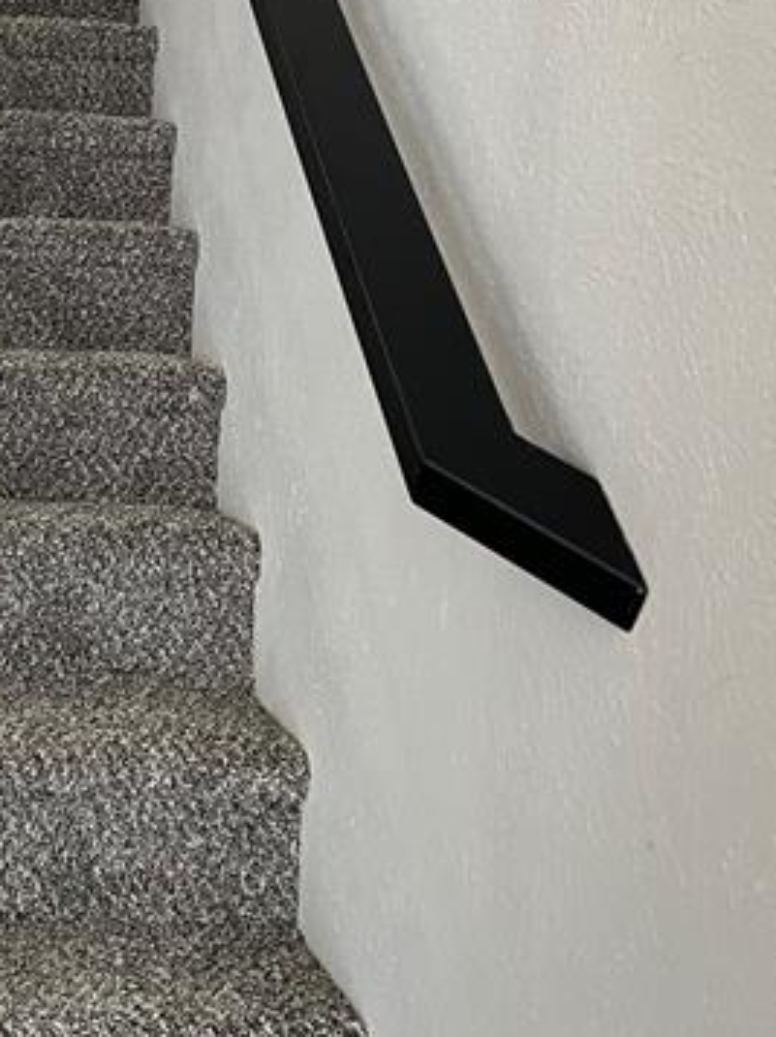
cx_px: -41
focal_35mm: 56
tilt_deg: +1.2
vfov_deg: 33.8
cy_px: 282
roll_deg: -2.3
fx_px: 1677
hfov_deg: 24.6
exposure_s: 1/60
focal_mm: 5.7
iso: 250
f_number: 1.5
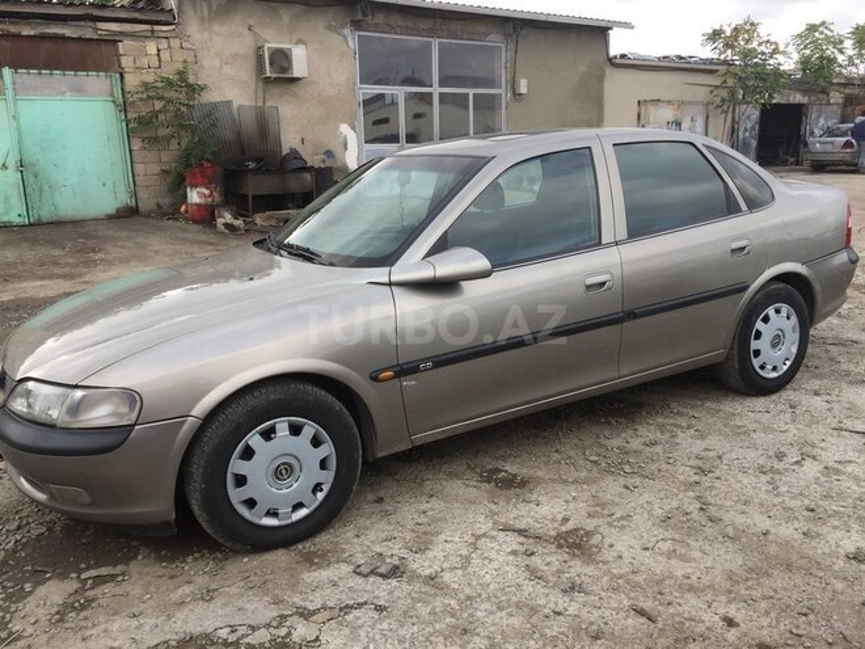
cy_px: 324
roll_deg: +0.0
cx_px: 432
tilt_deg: -13.5
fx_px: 725
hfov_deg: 61.7
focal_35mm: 29
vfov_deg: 48.2
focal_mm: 4.15
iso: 32
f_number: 2.2
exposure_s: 1/460
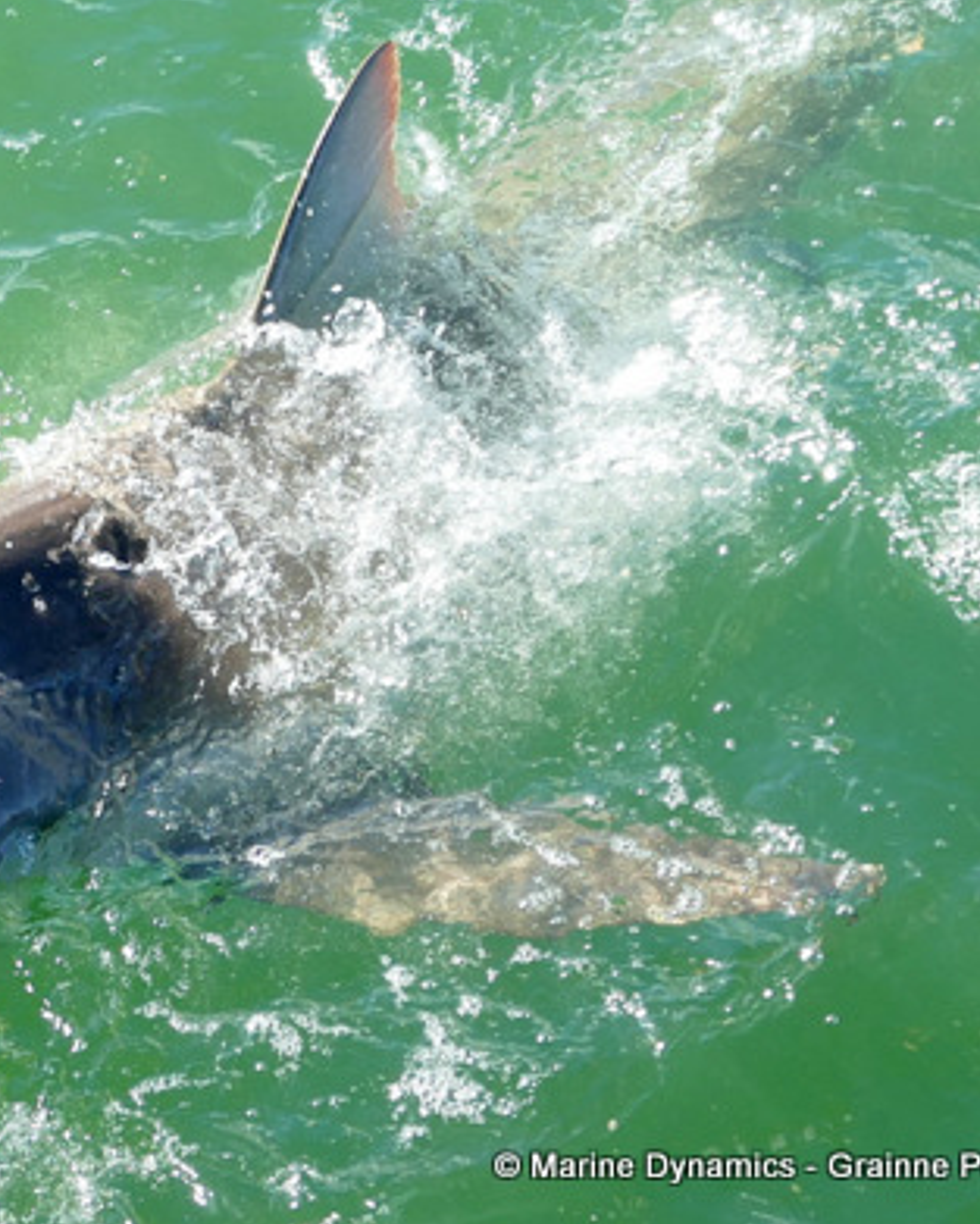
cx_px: 219
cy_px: 601
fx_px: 1776
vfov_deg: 38.0
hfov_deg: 30.2
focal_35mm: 49
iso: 125
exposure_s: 1/500
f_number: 3.1
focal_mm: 12.38
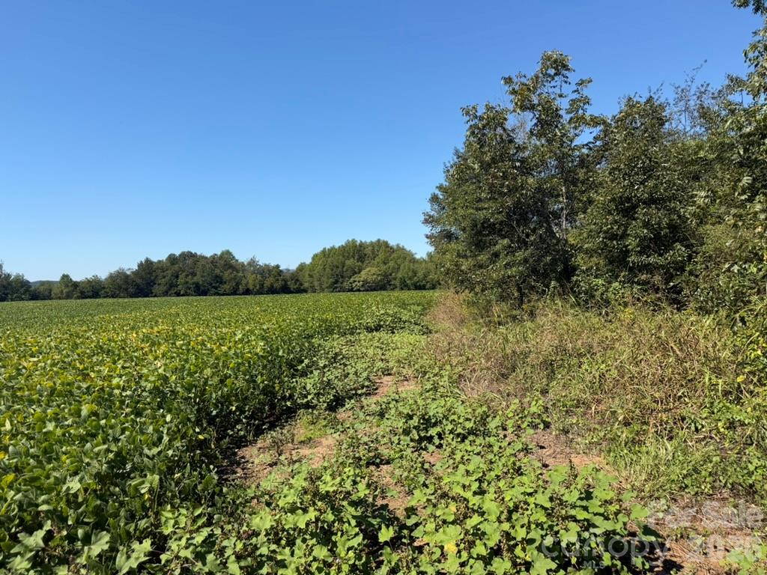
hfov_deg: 71.6
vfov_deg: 56.8
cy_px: 288
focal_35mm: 24
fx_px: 532
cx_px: 384
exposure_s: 1/3953
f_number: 1.78
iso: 80
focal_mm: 6.76
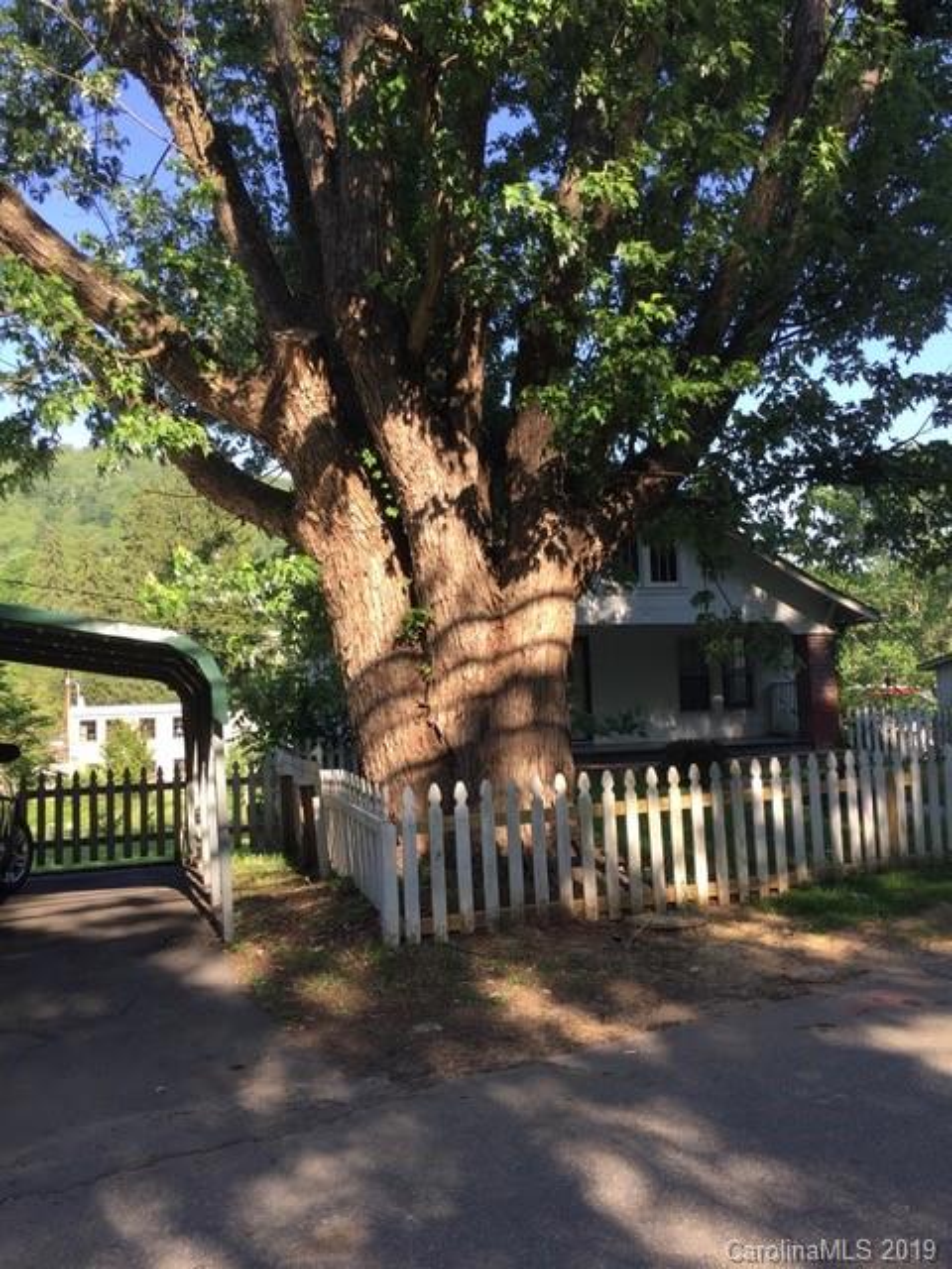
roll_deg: +2.3
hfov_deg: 48.2
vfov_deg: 61.7
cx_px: 476
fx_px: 1063
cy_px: 634
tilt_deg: +3.7
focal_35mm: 29
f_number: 2.2
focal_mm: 4.15
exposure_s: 1/439
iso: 32
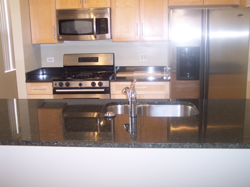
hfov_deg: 49.0
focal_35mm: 38
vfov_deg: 37.7
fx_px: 274
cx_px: 125
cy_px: 94
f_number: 2.8
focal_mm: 8
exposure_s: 1/30
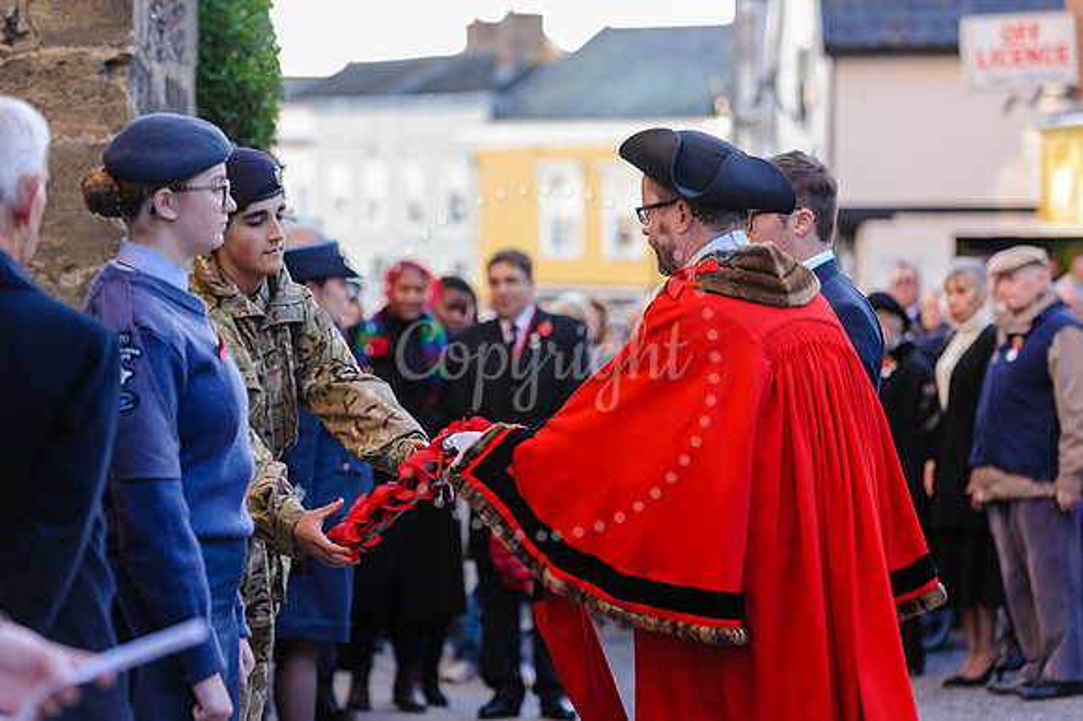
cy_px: 360
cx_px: 542
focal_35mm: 135
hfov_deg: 15.2
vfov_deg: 10.1
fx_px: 4059
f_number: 4
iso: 800
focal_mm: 135
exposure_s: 1/250
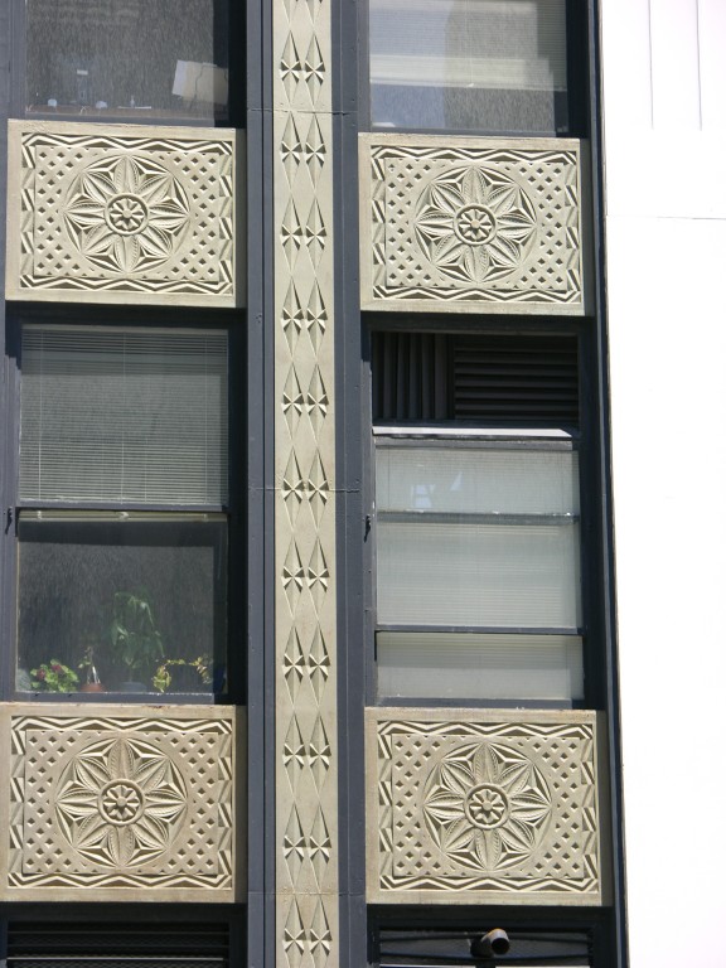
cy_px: 484
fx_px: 3915
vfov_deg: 14.1
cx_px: 363
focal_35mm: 140
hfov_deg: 10.6
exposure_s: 1/137
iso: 50
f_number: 4.3
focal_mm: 34.7
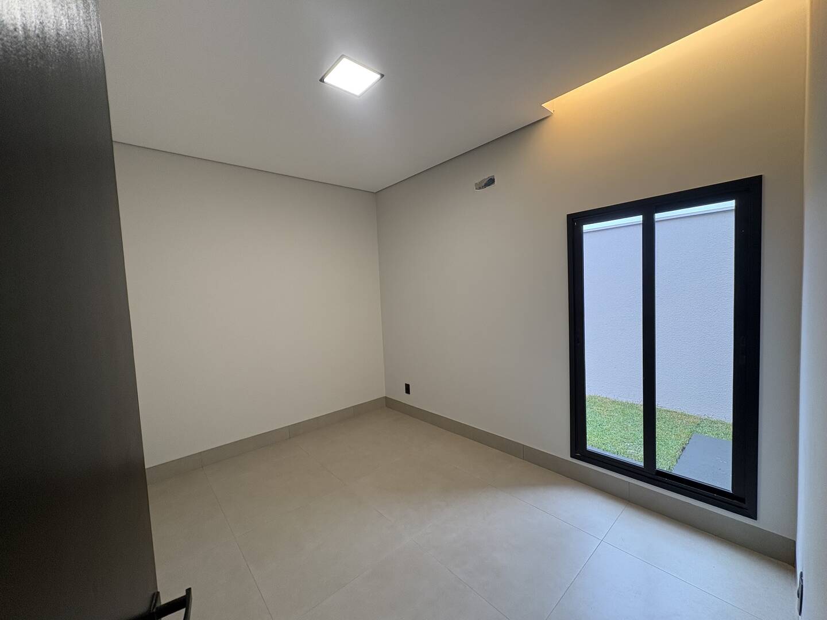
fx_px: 334
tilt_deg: -3.3
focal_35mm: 14
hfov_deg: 102.1
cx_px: 414
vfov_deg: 85.7
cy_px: 310
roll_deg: +2.7
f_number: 2.2
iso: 125
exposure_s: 1/60
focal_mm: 2.22
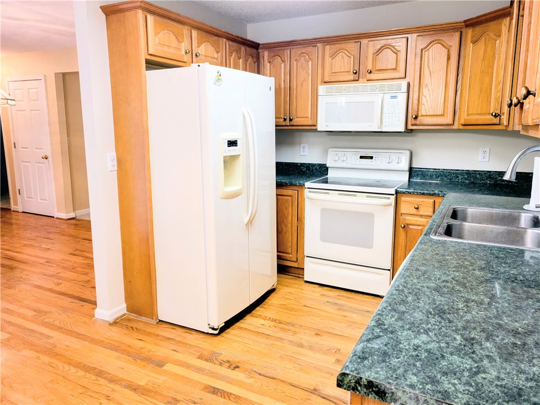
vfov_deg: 53.1
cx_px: 270
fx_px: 406
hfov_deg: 67.3
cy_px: 202
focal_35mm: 26
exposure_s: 1/60
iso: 200
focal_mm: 5.4
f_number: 1.8
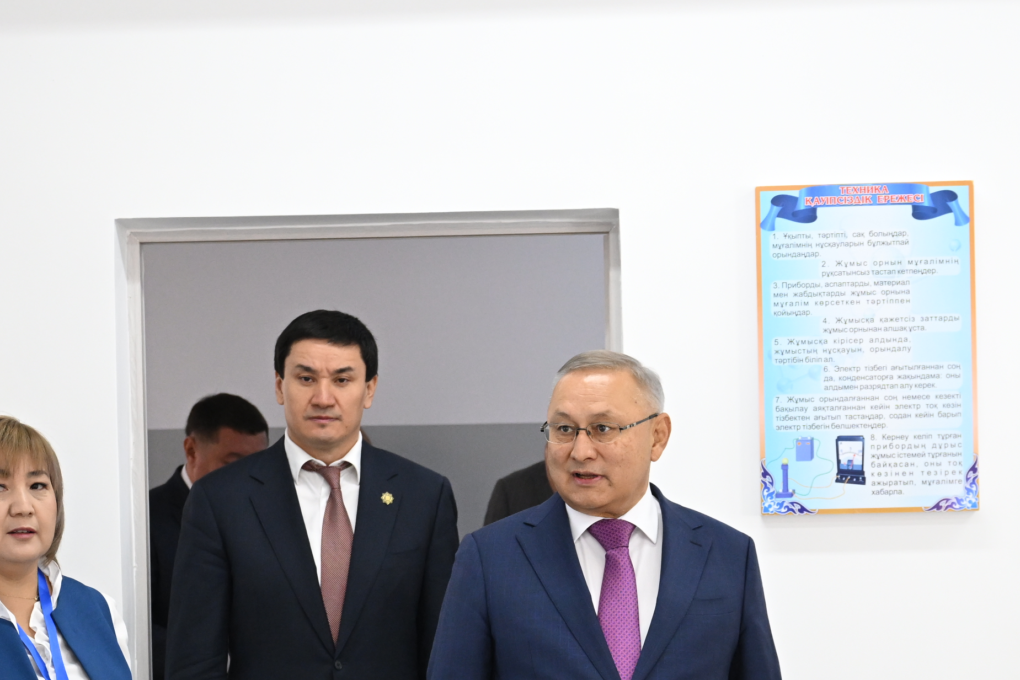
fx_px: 2720
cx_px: 557
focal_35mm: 96
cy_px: 622
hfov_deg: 21.2
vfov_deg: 14.1
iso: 2000
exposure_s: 1/250
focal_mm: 43
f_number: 4
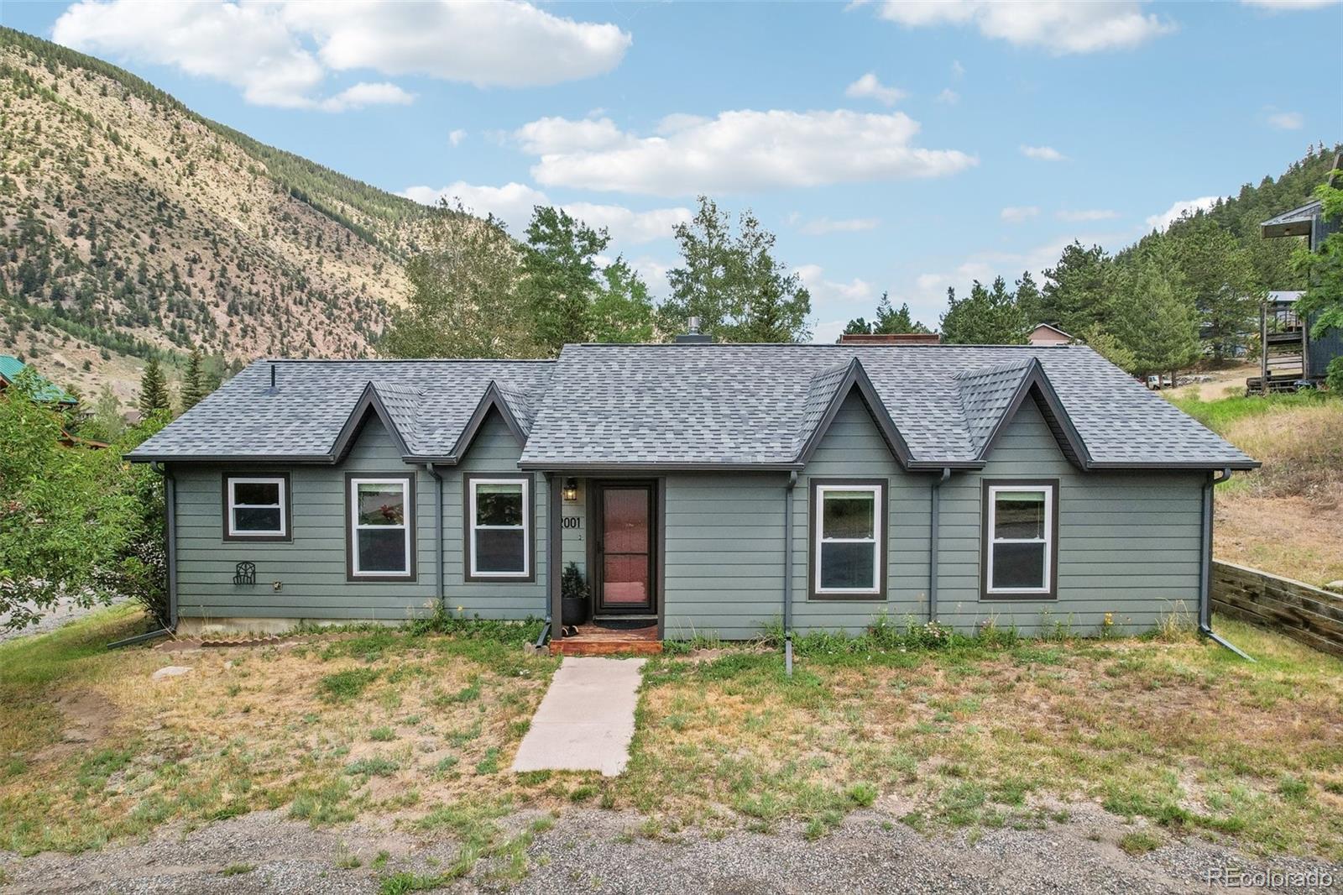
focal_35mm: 22
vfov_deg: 57.2
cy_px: 448
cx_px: 672
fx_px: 821
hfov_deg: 78.6
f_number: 2.8
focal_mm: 8.4
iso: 110
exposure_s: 1/2000
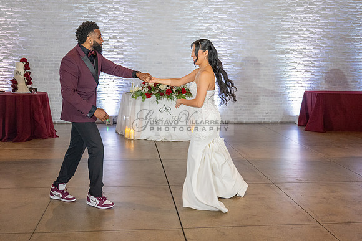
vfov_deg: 31.6
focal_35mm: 42
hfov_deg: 45.9
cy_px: 123
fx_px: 427
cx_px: 175
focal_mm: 32.5
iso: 2000
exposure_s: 1/200
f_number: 2.8
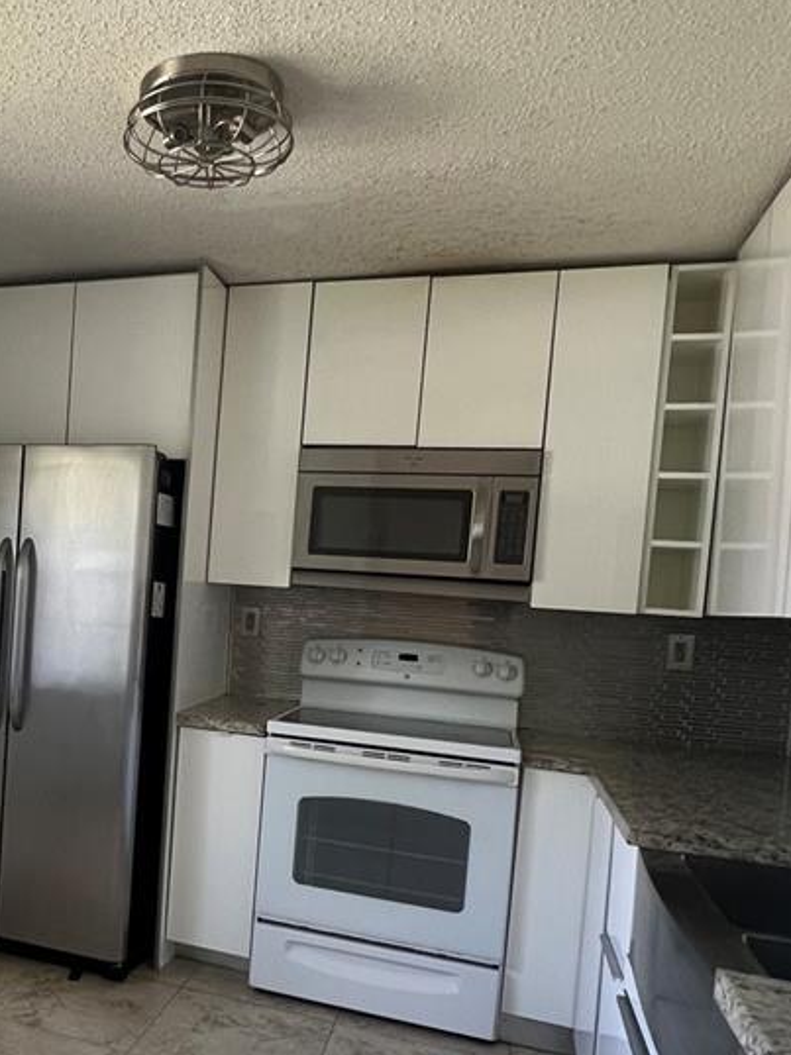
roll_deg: -3.7
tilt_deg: -2.4
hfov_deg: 44.1
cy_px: 633
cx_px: 86
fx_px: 884
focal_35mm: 29
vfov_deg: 61.2
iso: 200
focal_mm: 1.57
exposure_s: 1/99
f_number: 1.8
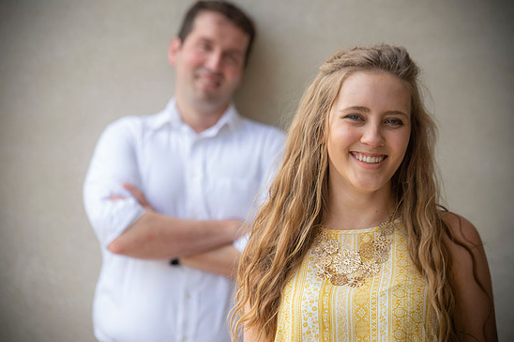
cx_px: 254
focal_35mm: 143
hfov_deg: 14.4
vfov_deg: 9.6
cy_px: 170
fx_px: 2039
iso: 250
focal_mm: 135
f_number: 5
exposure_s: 1/250
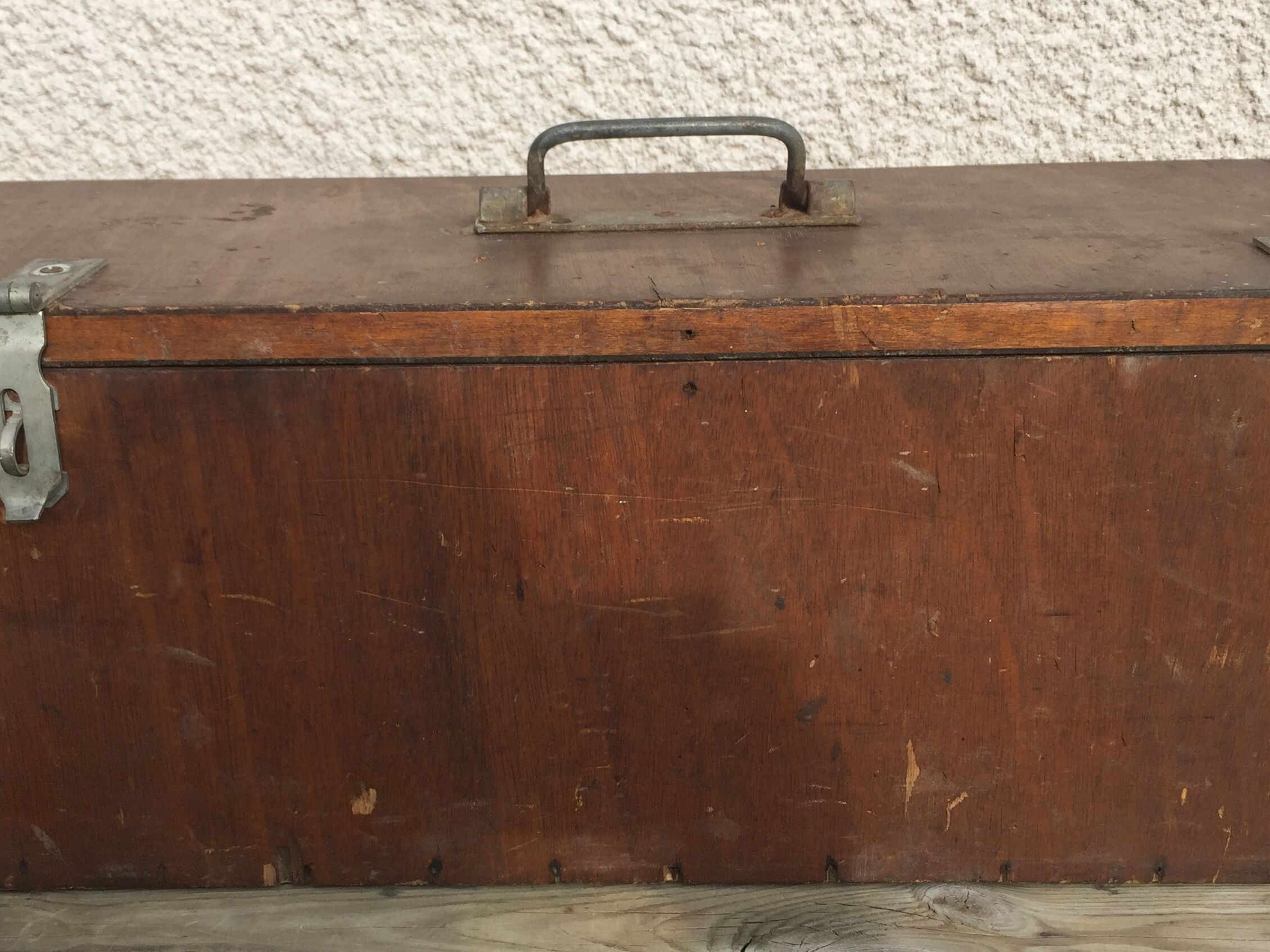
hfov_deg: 44.7
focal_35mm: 42
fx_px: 1541
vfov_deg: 34.3
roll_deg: -1.5
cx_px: 549
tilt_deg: -22.0
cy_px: 560
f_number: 2.2
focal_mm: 4.15
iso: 32
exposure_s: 1/879
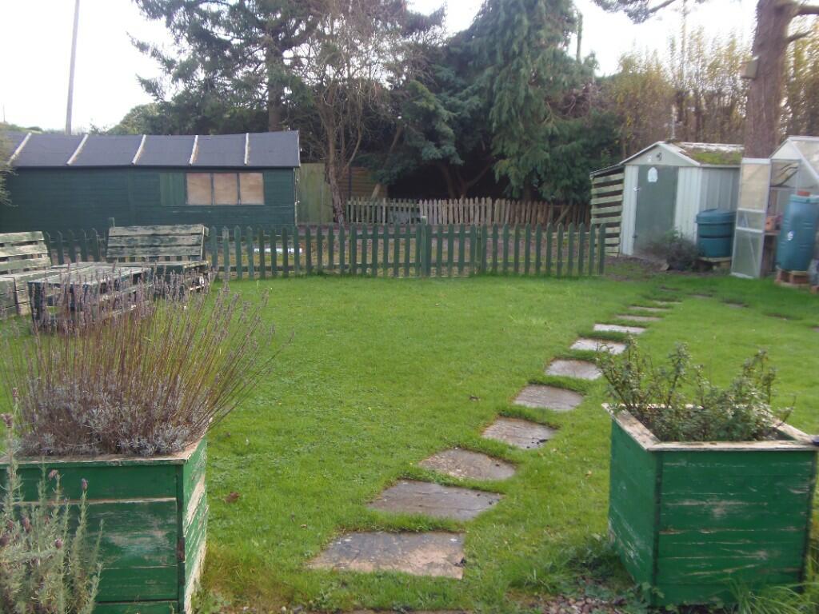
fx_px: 828
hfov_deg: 52.6
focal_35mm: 35
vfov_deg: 40.7
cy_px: 307
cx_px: 410
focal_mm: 6.5
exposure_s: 1/50
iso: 64
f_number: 3.4
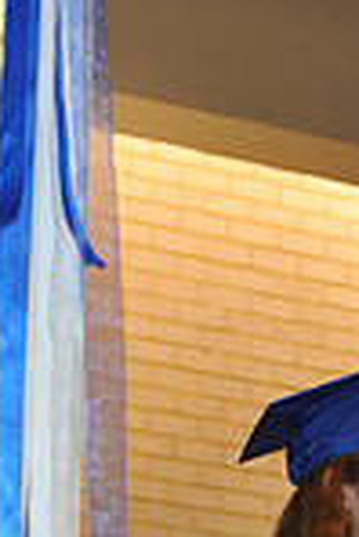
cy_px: 1045
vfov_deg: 4.9
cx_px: 344
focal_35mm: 411
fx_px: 6133
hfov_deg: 3.4
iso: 1250
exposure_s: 1/80
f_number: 6.3
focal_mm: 105
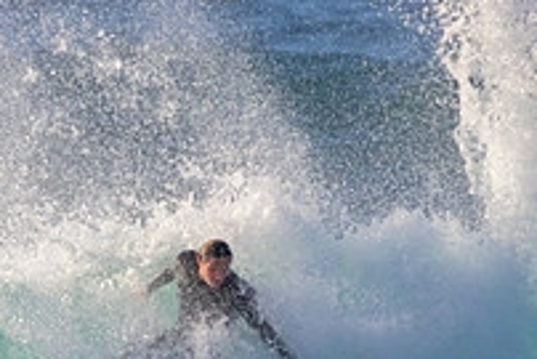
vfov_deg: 0.6
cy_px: 459
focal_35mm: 2296
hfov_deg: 0.9
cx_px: 53
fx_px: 34272
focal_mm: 800
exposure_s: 1/1600
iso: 1100
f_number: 11
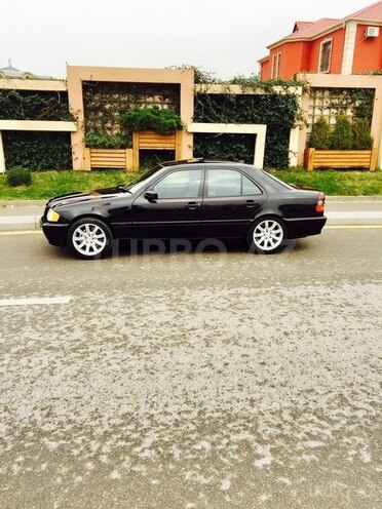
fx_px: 427
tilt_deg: -14.6
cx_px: 191
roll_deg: -1.9
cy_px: 254
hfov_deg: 48.2
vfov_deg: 61.7
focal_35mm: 29
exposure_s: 1/100
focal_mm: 4.15
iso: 32
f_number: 2.2
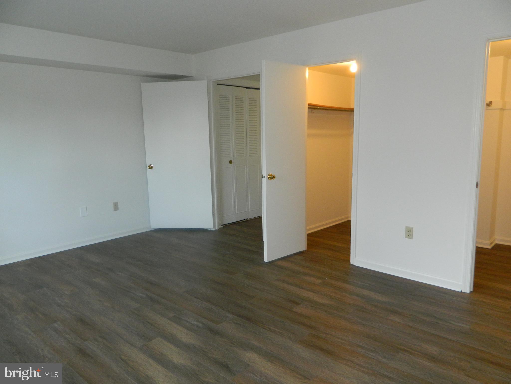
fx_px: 369
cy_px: 192
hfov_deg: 69.4
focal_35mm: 25
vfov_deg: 54.9
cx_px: 256
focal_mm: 4.5
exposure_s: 1/30
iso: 200
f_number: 3.1
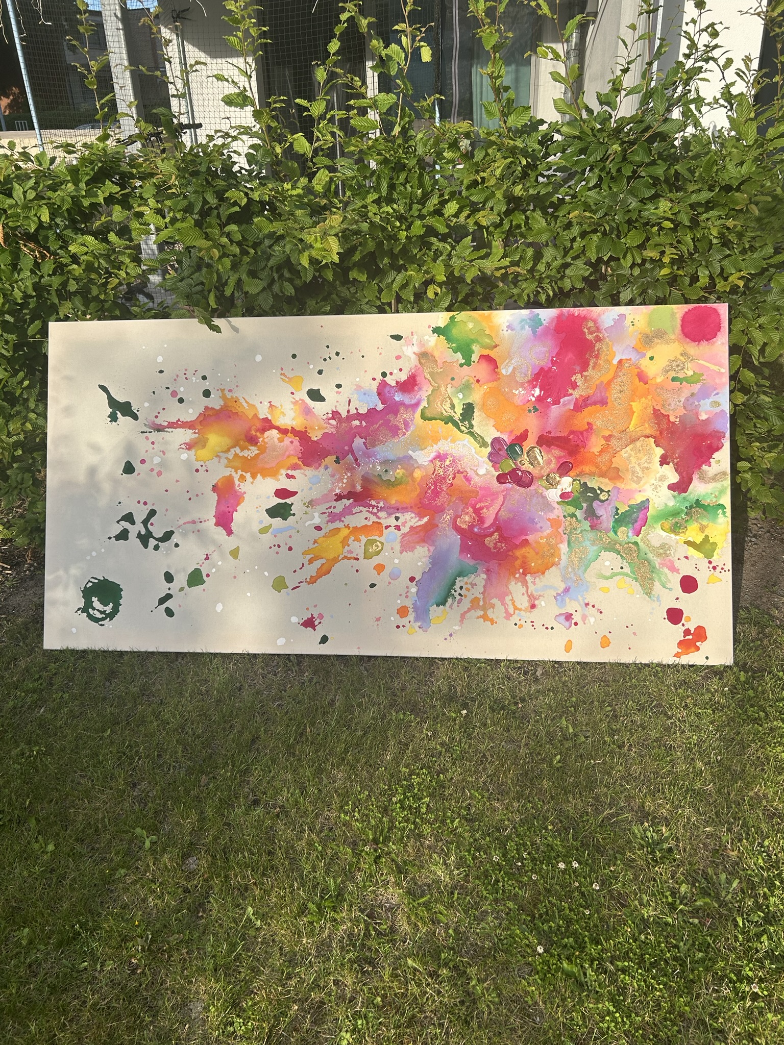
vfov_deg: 67.3
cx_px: 392
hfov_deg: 53.1
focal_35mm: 26
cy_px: 522
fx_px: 785
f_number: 1.5
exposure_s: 1/2762
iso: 50
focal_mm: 5.7
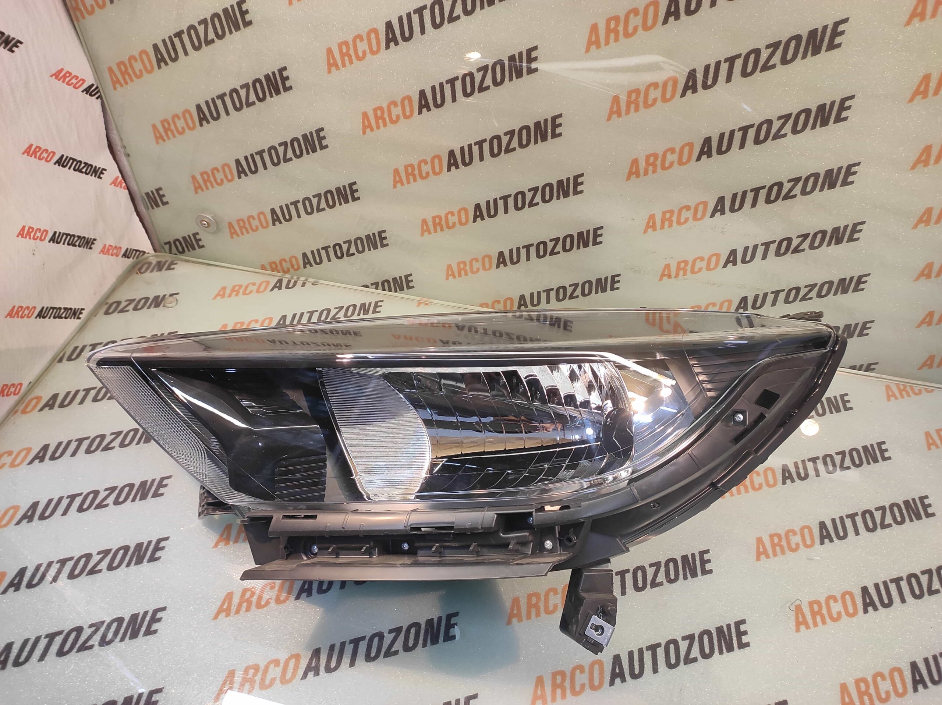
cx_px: 471
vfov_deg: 74.7
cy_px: 352
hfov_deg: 91.1
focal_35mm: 17
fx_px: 462
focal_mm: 4.74
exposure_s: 1/33
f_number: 1.79
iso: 177
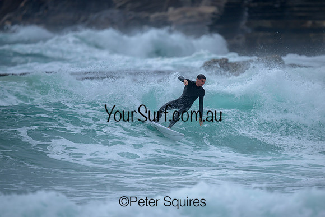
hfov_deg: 2.6
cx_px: 162
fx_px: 7224
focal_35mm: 800
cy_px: 108
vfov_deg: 1.7
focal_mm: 800
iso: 180
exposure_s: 1/2000
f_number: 6.3
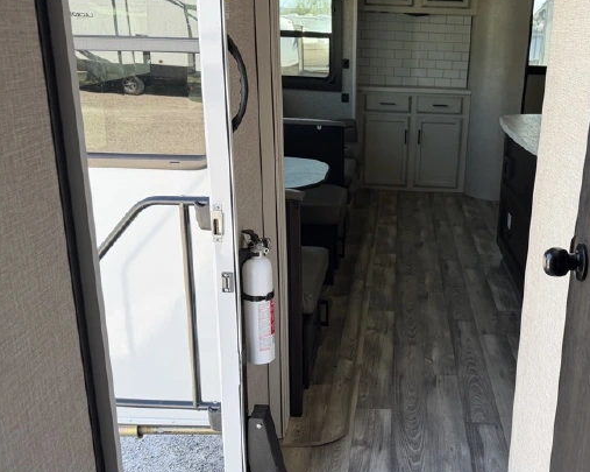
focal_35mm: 37
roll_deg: -1.9
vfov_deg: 40.1
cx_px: 406
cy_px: 240
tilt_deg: -13.6
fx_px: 646
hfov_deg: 48.1
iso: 64
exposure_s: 1/265
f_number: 1.78
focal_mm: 6.76
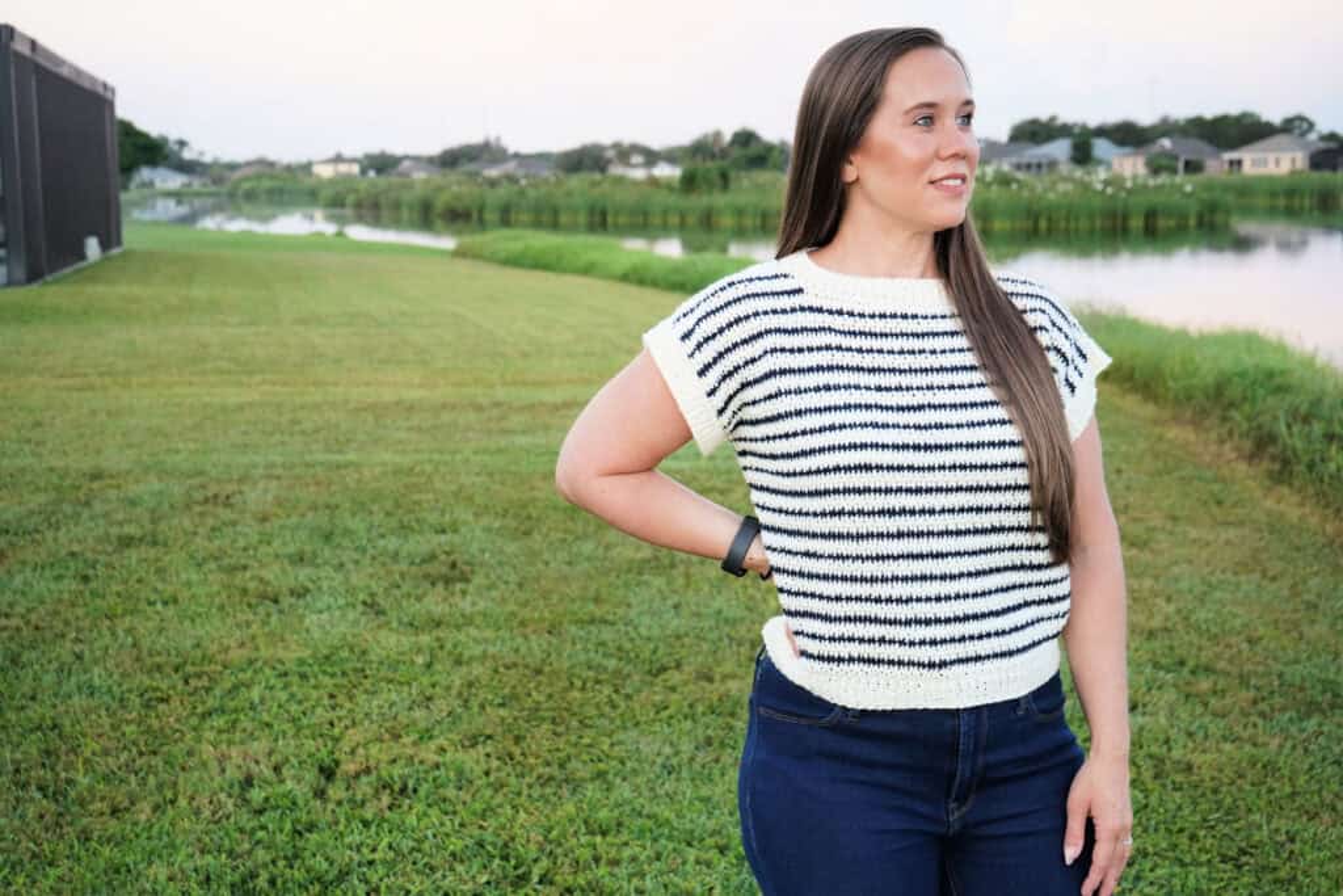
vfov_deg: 29.9
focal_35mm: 45
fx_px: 1679
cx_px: 672
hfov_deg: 43.6
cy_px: 448
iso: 5000
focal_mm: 45
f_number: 6.3
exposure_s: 1/250
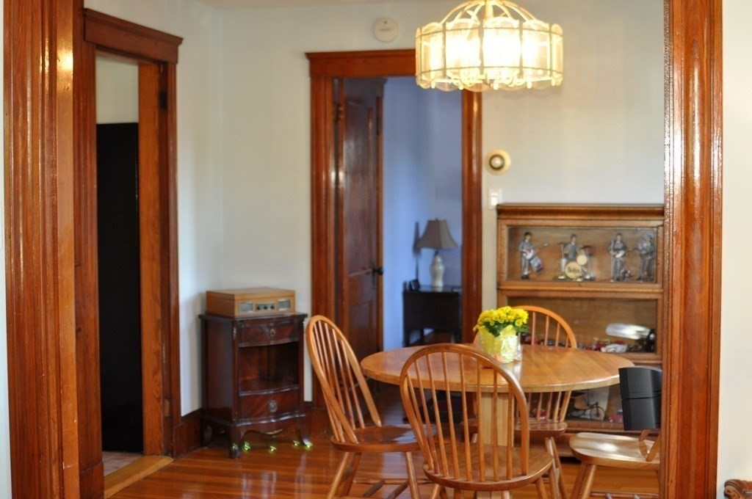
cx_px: 376
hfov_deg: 37.9
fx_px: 1095
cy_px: 250
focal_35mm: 52
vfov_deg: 25.7
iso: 500
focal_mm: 35
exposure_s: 1/100
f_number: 2.5
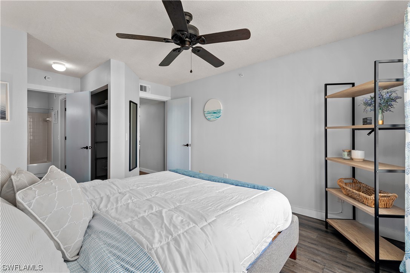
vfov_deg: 73.7
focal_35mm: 16
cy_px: 136
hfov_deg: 96.8
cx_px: 205
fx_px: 182
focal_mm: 16
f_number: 8
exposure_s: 1/2
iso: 100
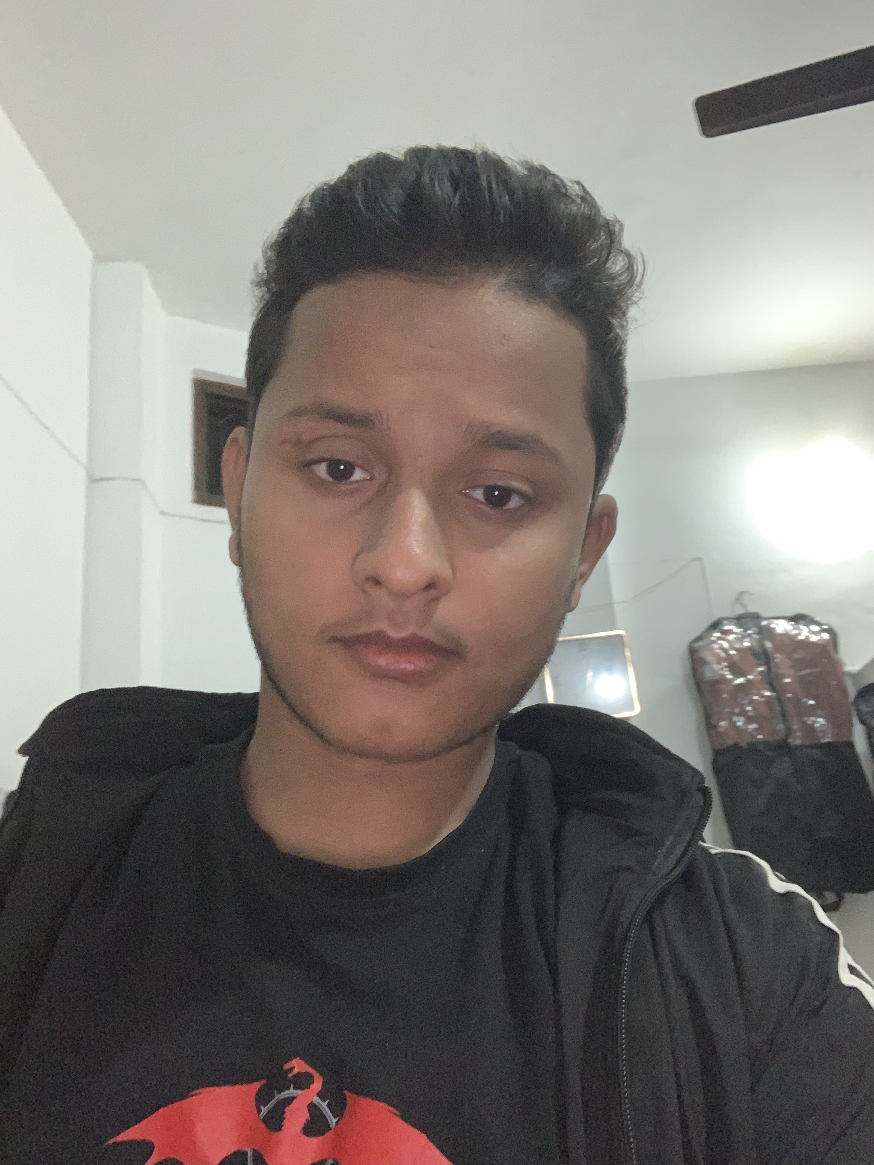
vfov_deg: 56.8
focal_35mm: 32
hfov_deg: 44.2
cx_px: 437
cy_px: 582
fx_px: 1077
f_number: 2.2
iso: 400
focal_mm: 2.87
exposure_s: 1/25
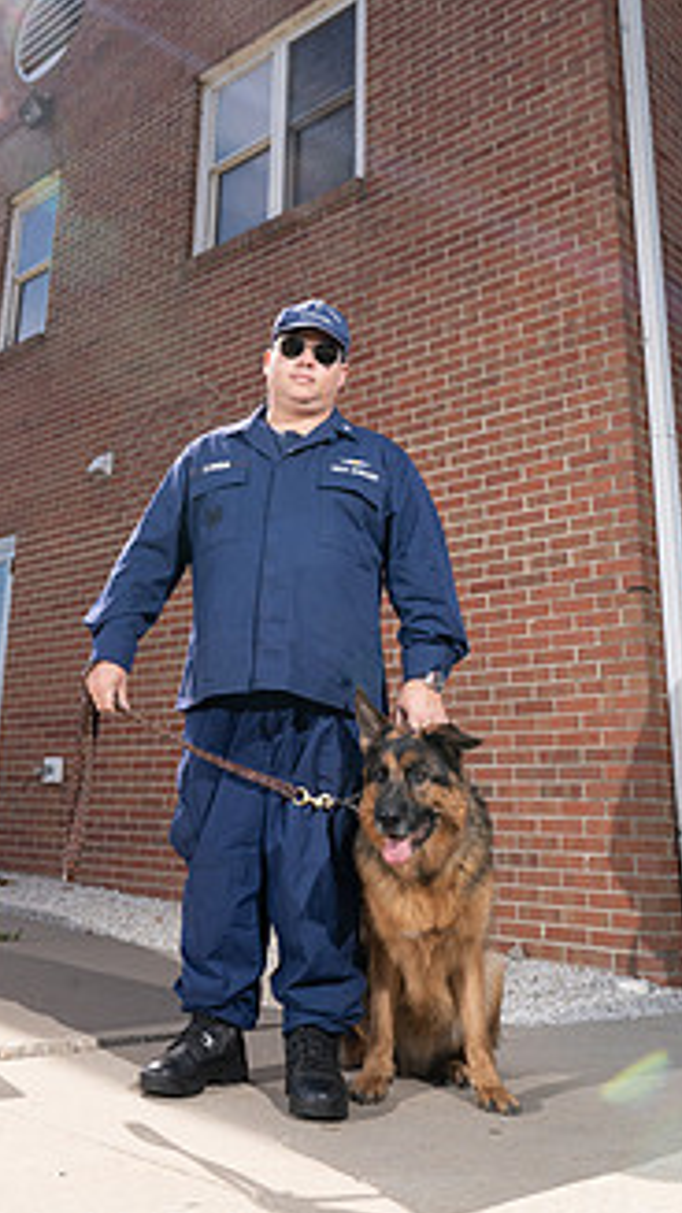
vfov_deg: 54.8
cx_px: 245
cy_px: 475
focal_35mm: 36
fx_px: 1157
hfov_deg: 32.6
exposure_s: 1/250
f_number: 13
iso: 400
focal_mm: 25
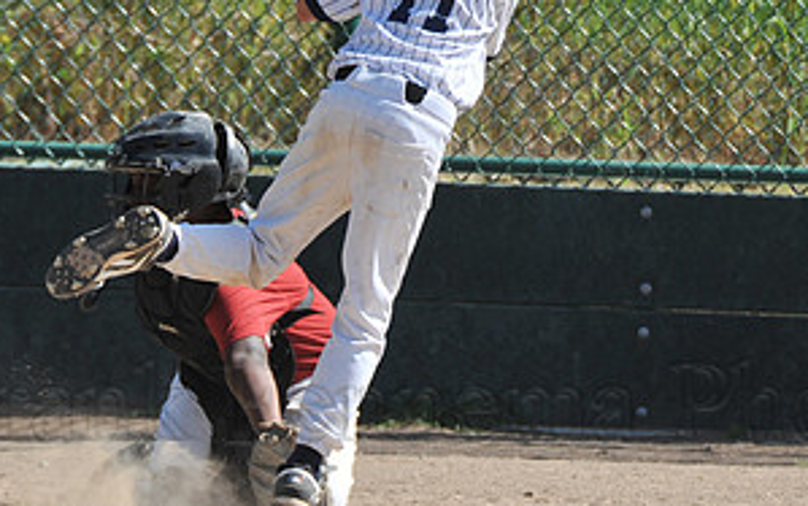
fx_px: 13061
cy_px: 72
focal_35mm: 593
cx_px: 530
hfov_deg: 3.5
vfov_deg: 2.2
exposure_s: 1/500
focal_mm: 200
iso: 200
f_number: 8
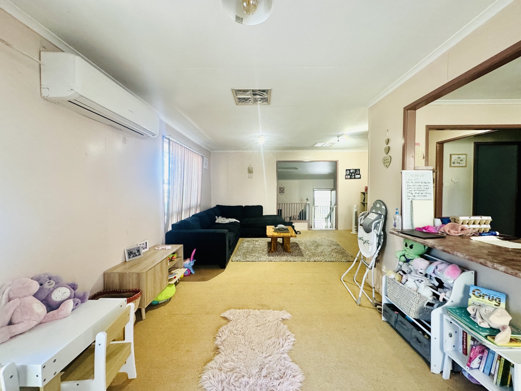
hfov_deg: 102.1
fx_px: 211
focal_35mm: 14
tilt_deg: -1.8
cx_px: 260
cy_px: 196
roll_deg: +0.5
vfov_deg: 85.7
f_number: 2.2
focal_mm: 2.22
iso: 320
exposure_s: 1/64
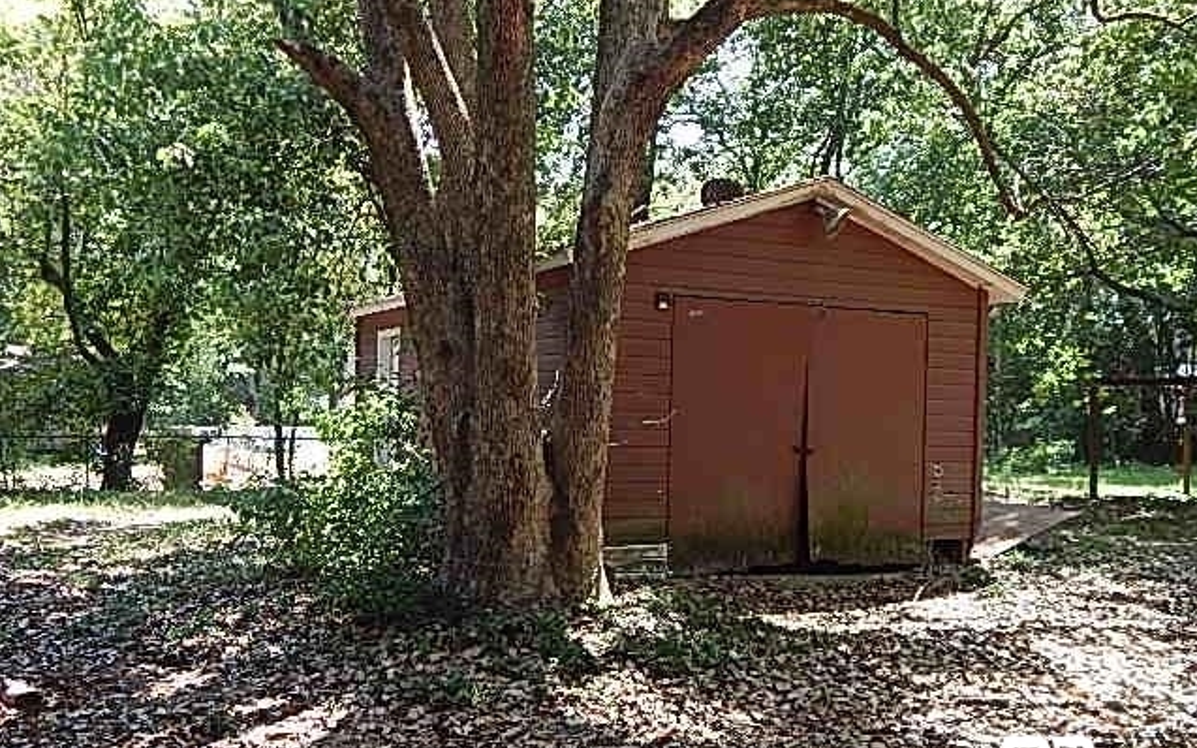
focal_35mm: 33
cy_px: 415
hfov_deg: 58.1
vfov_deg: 38.3
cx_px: 598
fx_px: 1076
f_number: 3.2
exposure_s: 1/100
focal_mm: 5.6
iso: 125
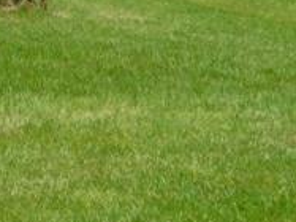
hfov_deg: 9.9
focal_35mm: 197
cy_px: -363
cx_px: -55
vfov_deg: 7.0
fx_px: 1683
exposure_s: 1/1250
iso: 125
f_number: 3.5
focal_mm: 6.3
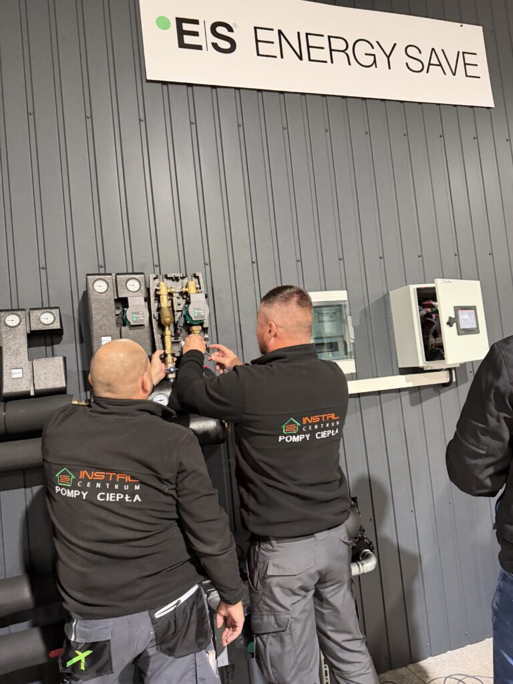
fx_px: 474
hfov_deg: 56.8
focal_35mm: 24
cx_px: 256
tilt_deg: +3.7
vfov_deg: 71.6
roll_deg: +4.3
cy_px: 342
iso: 800
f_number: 1.78
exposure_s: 1/50
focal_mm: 6.76
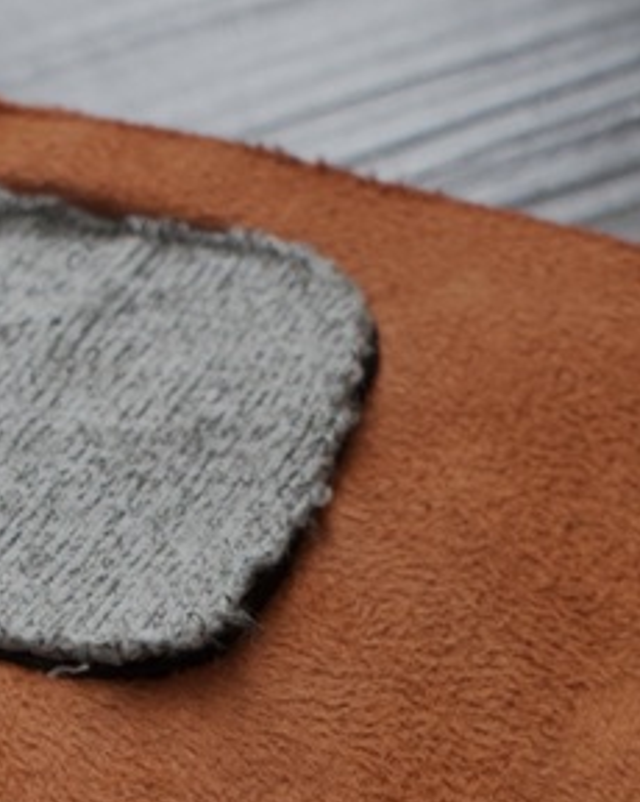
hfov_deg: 8.4
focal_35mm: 182
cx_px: 657
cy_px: 977
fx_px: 4314
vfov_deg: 10.4
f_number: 5.6
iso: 1600
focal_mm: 31
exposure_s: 1/30
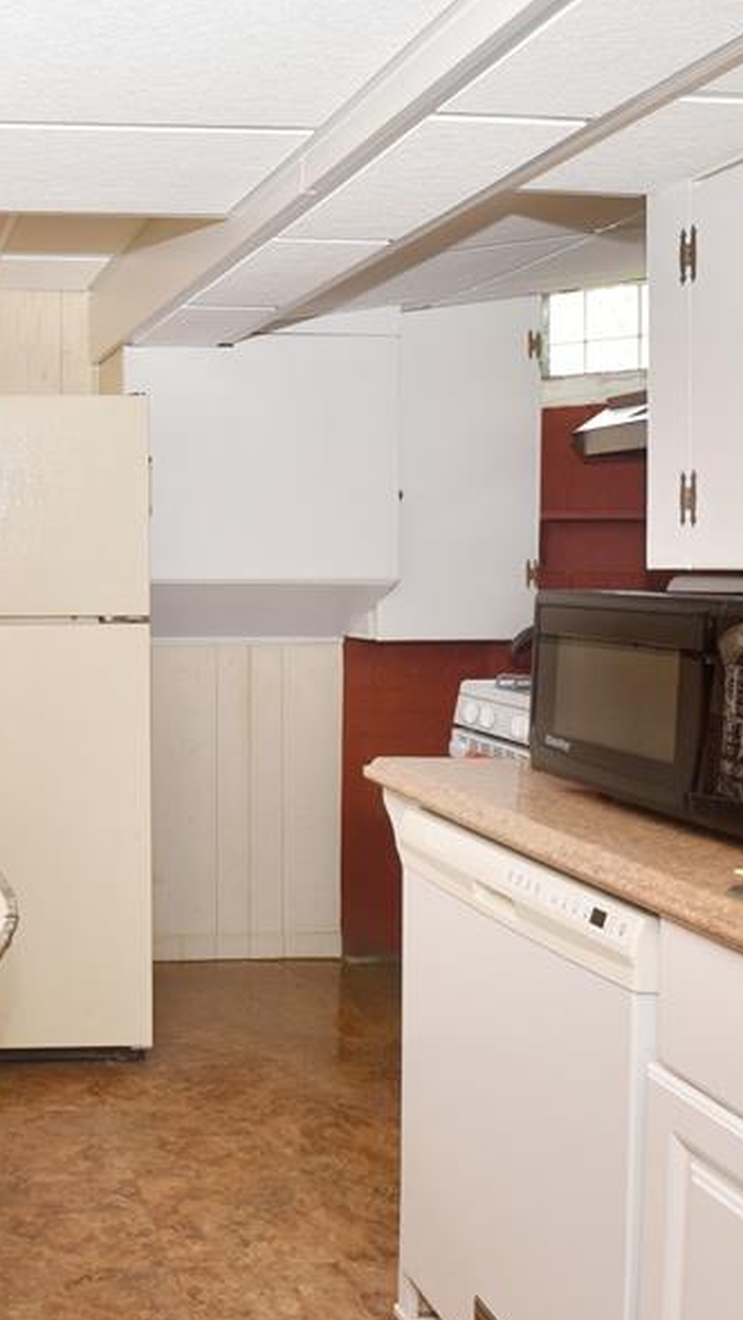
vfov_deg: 62.5
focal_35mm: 31
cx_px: 45
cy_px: 715
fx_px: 1085
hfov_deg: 35.1
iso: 800
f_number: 9
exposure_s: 1/60
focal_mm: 17
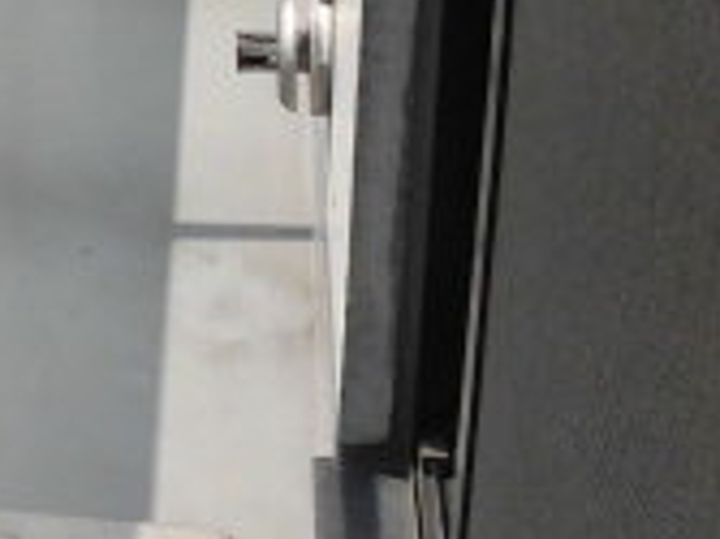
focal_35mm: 92
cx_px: -172
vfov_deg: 15.1
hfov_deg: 19.9
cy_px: -207
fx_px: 1912
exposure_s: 1/200
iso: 100
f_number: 7.8
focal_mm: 4.3
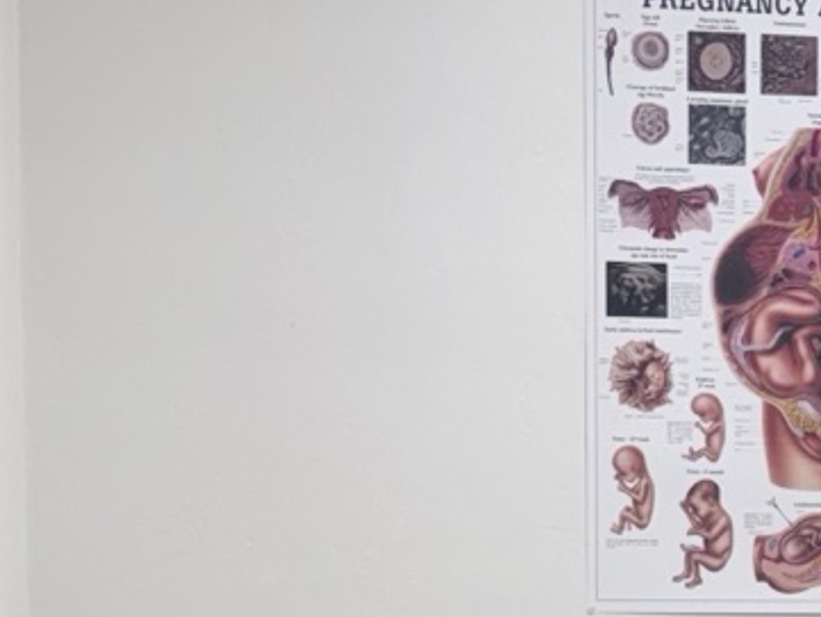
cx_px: 826
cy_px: 804
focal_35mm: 85
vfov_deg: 16.4
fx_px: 2017
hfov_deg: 22.1
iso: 100
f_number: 1.78
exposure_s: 1/120
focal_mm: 6.76
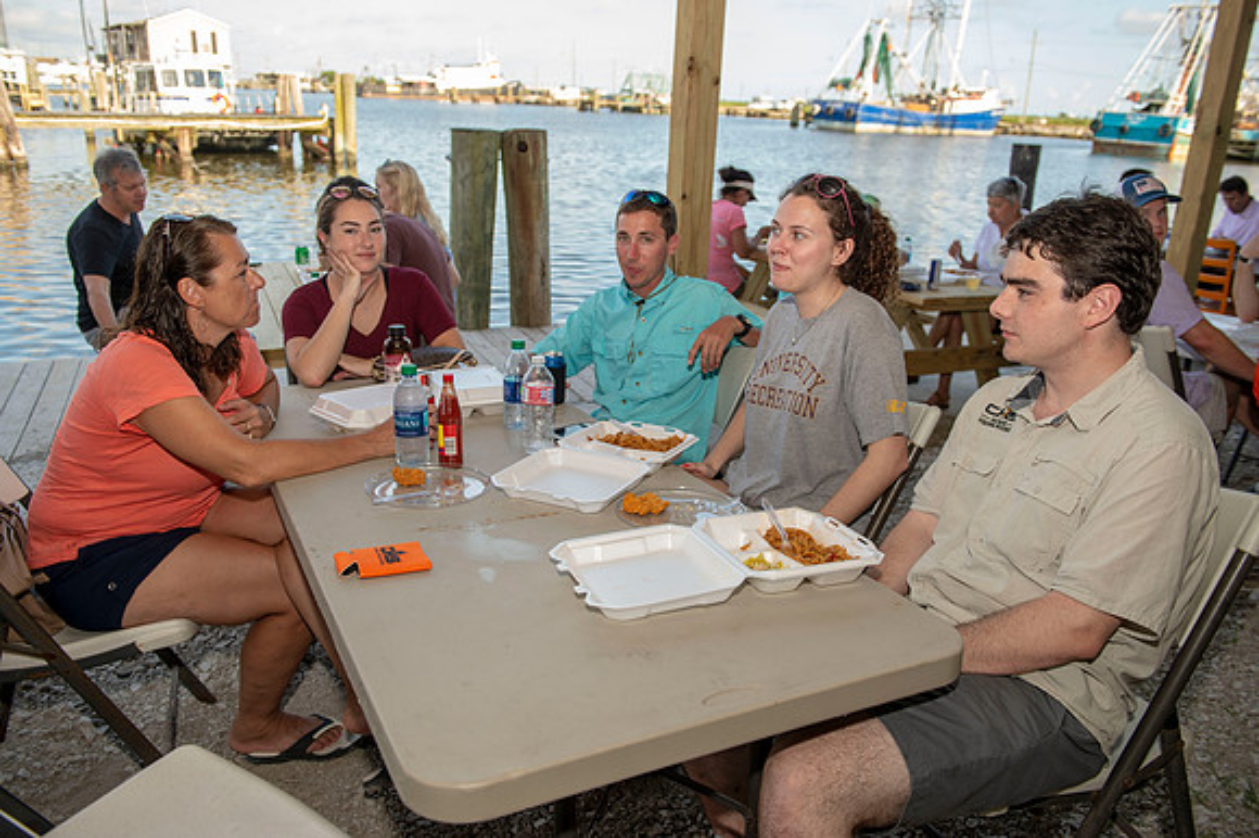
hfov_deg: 65.5
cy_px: 419
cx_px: 630
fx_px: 979
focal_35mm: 28
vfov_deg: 46.4
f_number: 4
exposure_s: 1/160
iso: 50
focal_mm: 28
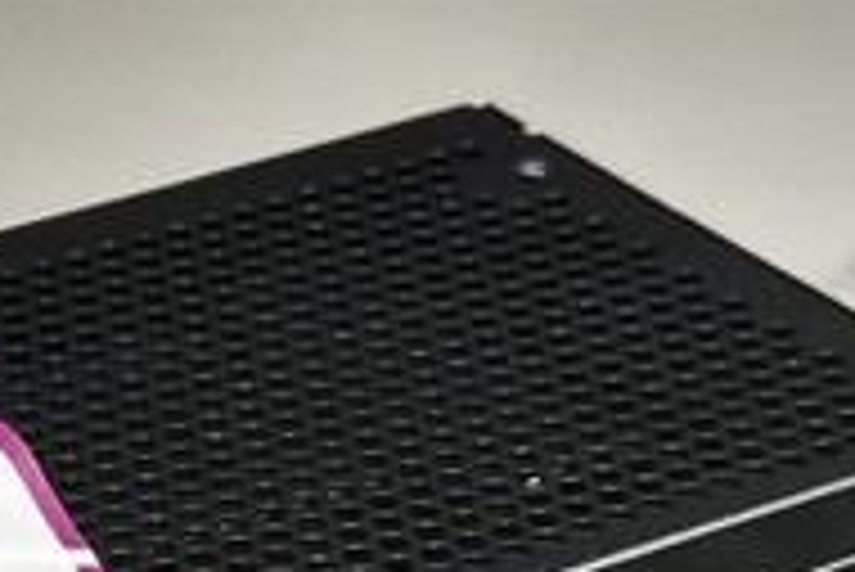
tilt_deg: -36.3
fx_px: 4872
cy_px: 1295
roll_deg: -0.6
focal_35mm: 205
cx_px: -40
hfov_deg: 9.9
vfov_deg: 6.4
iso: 200
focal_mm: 6.86
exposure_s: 1/60
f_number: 1.78
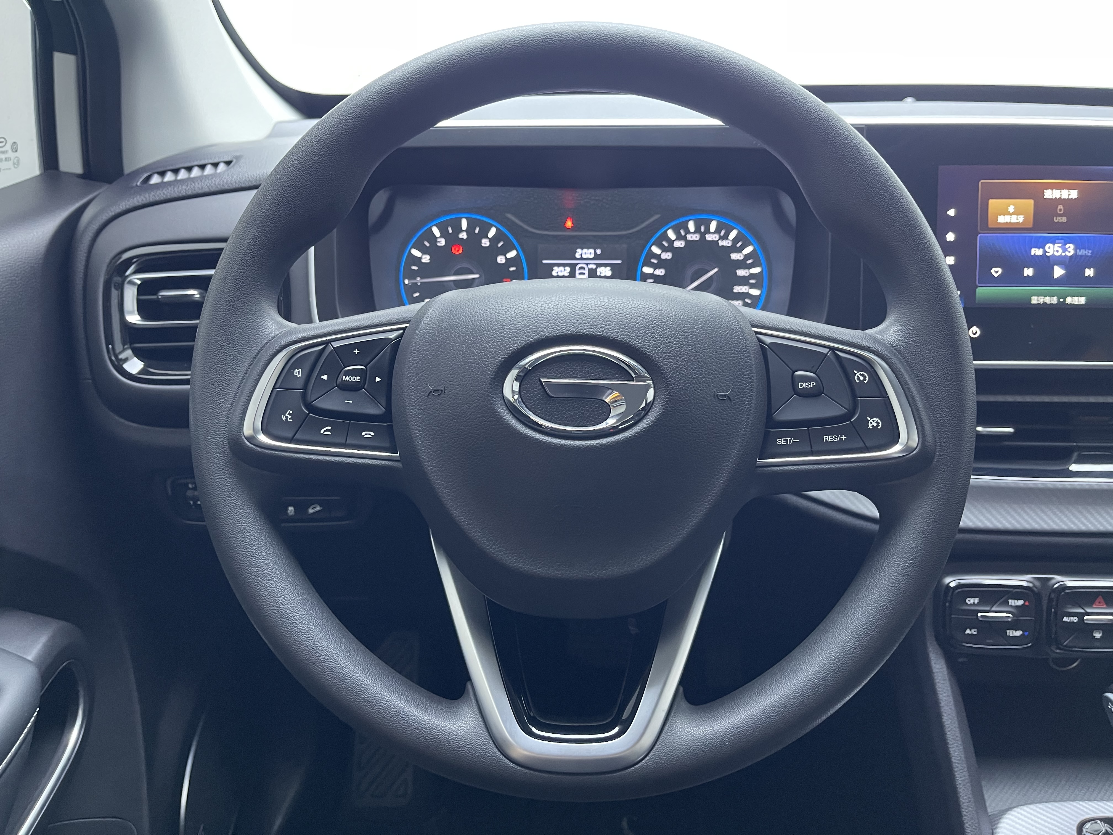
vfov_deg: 54.9
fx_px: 804
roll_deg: -0.6
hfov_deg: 69.4
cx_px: 556
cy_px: 418
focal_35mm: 25
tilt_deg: -25.8
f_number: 1.6
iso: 400
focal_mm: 5.1
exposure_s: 1/33
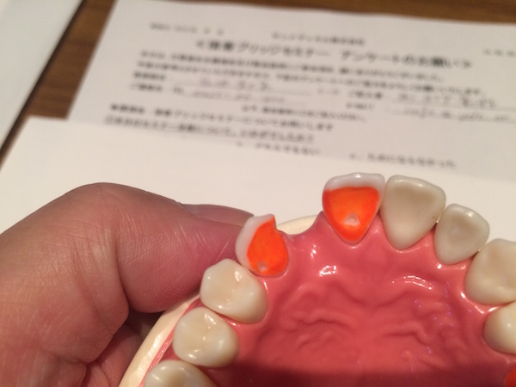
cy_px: 194
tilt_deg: -58.7
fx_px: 432
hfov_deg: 61.7
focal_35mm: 29
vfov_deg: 48.2
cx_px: 258
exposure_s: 1/30
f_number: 2.2
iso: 80
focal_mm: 4.15
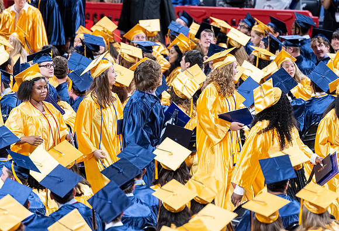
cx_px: 232
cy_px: 92
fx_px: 2822
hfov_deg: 6.9
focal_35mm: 298
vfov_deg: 4.7
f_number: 4
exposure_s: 1/200
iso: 2000
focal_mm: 200
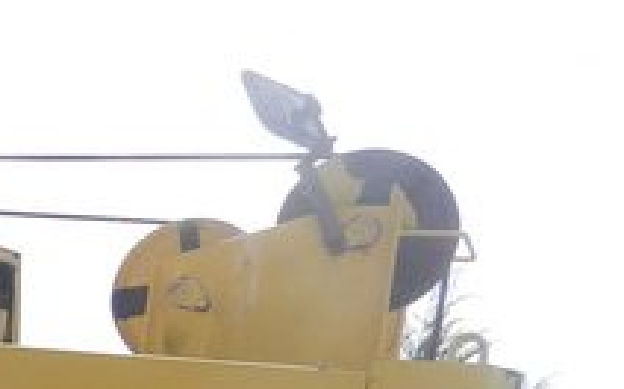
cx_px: -459
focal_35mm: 92
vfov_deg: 13.5
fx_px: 1563
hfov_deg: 18.4
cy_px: 536
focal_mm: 4
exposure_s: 1/800
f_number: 4
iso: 160
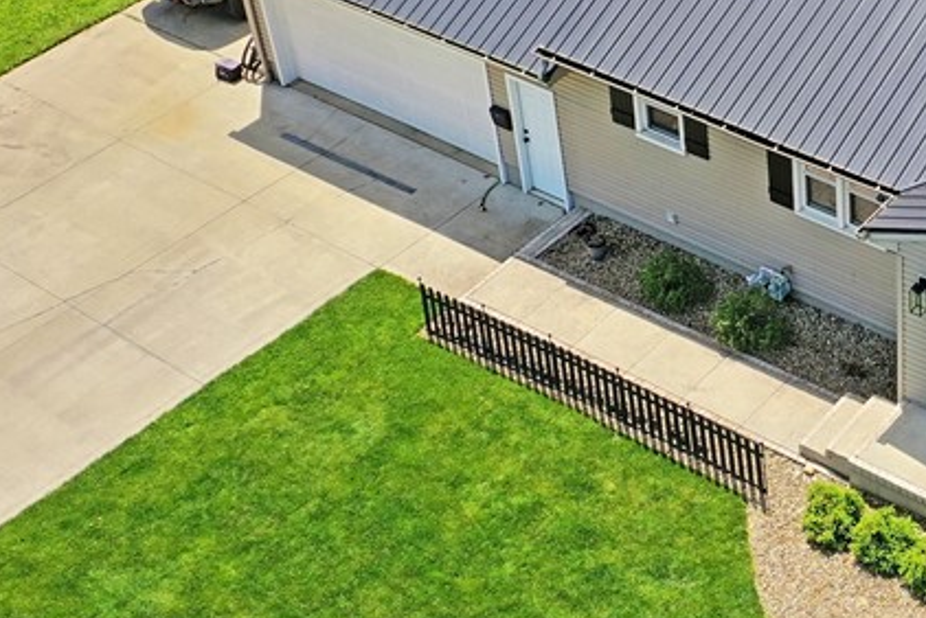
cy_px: 173
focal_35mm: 72
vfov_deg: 18.9
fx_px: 1853
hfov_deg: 26.9
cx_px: 871
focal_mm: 10.26
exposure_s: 1/400
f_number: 5.6
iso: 100
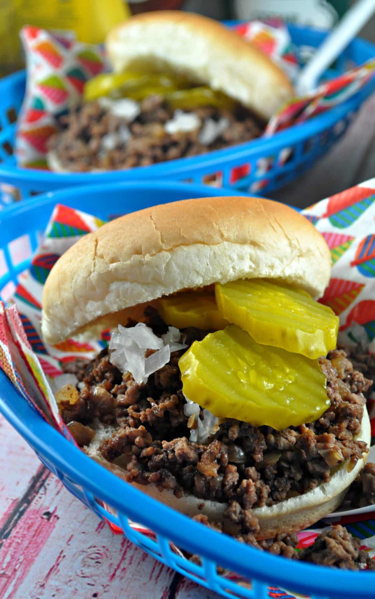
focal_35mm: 74
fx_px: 1210
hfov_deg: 17.6
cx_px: 200
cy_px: 300
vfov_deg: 27.8
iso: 400
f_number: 8
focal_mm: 48
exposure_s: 1/60
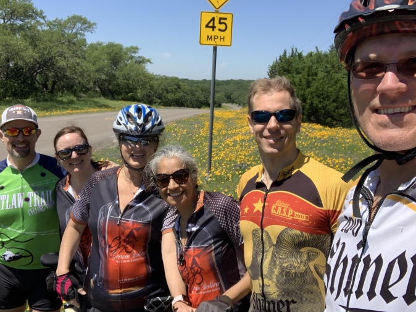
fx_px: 457
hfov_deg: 49.0
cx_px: 218
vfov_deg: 37.7
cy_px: 141
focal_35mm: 38
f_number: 2.2
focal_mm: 2.87
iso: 16
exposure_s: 1/664
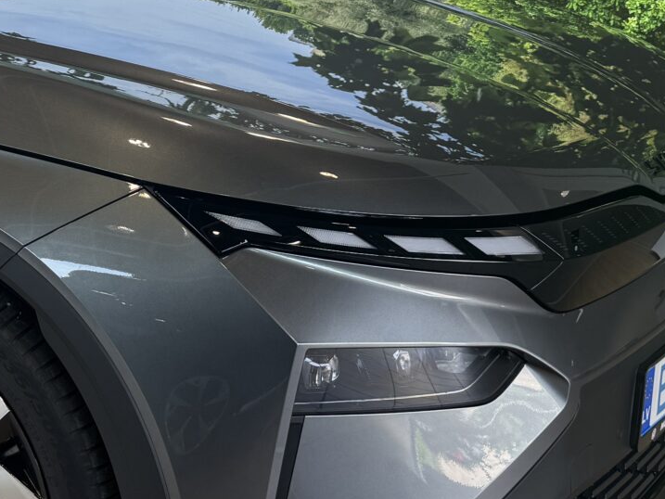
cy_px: 174
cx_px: -83
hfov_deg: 23.6
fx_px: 1479
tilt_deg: -13.6
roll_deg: +0.4
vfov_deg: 19.1
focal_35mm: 77
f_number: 1.78
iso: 64
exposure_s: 1/123
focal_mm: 6.76
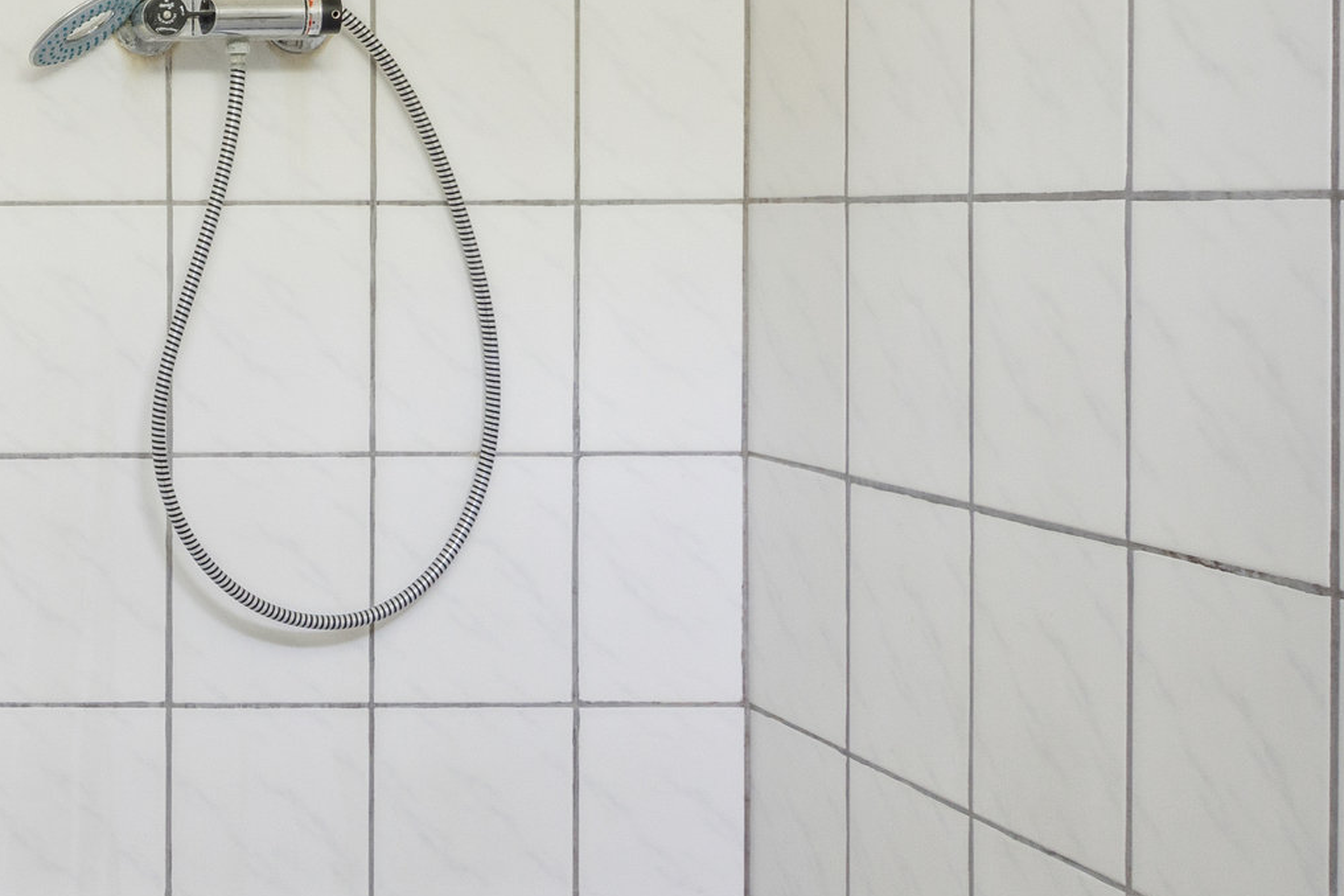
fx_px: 2202
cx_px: -296
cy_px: 229
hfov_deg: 29.0
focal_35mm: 59
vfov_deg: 22.8
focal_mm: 20
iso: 1250
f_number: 8
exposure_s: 1/5
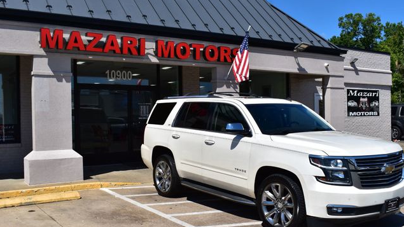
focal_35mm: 38
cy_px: 122
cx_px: 202
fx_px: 407
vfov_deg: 31.2
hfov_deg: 52.8
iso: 200
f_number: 11
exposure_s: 1/500
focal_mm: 24
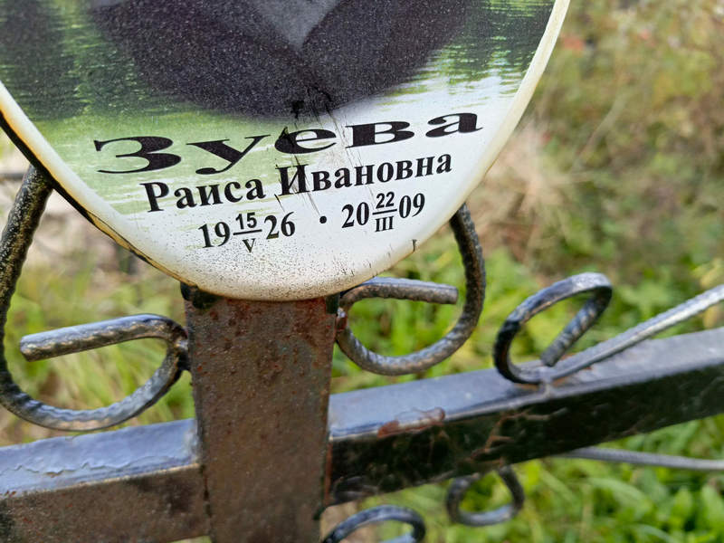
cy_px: 272
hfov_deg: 69.4
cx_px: 362
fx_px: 523
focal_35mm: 25
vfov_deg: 54.9
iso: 208
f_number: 1.69
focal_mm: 4.76
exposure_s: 1/100
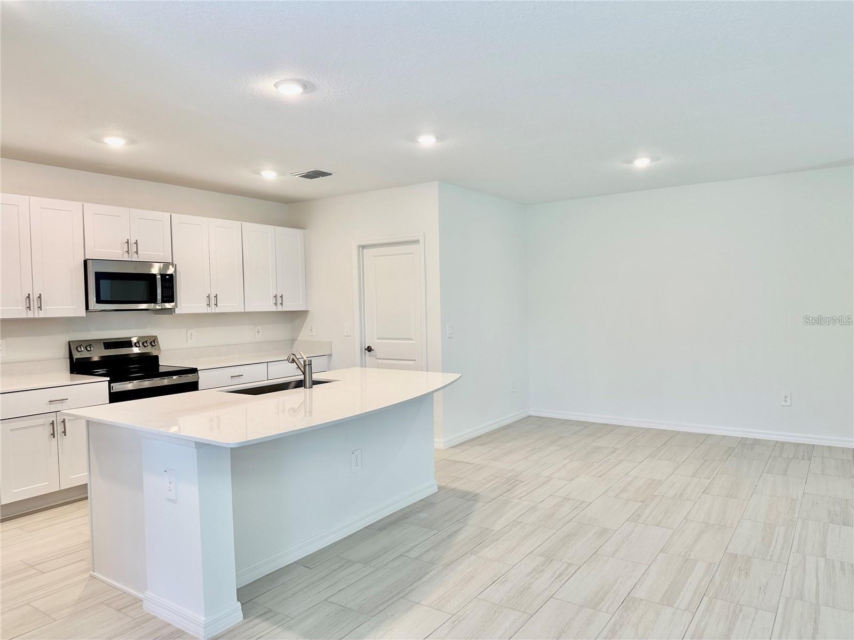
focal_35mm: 24
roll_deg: +1.2
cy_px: 320
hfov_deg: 71.6
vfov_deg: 56.8
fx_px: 592
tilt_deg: -1.1
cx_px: 427
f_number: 1.78
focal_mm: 6.86
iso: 100
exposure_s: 1/120
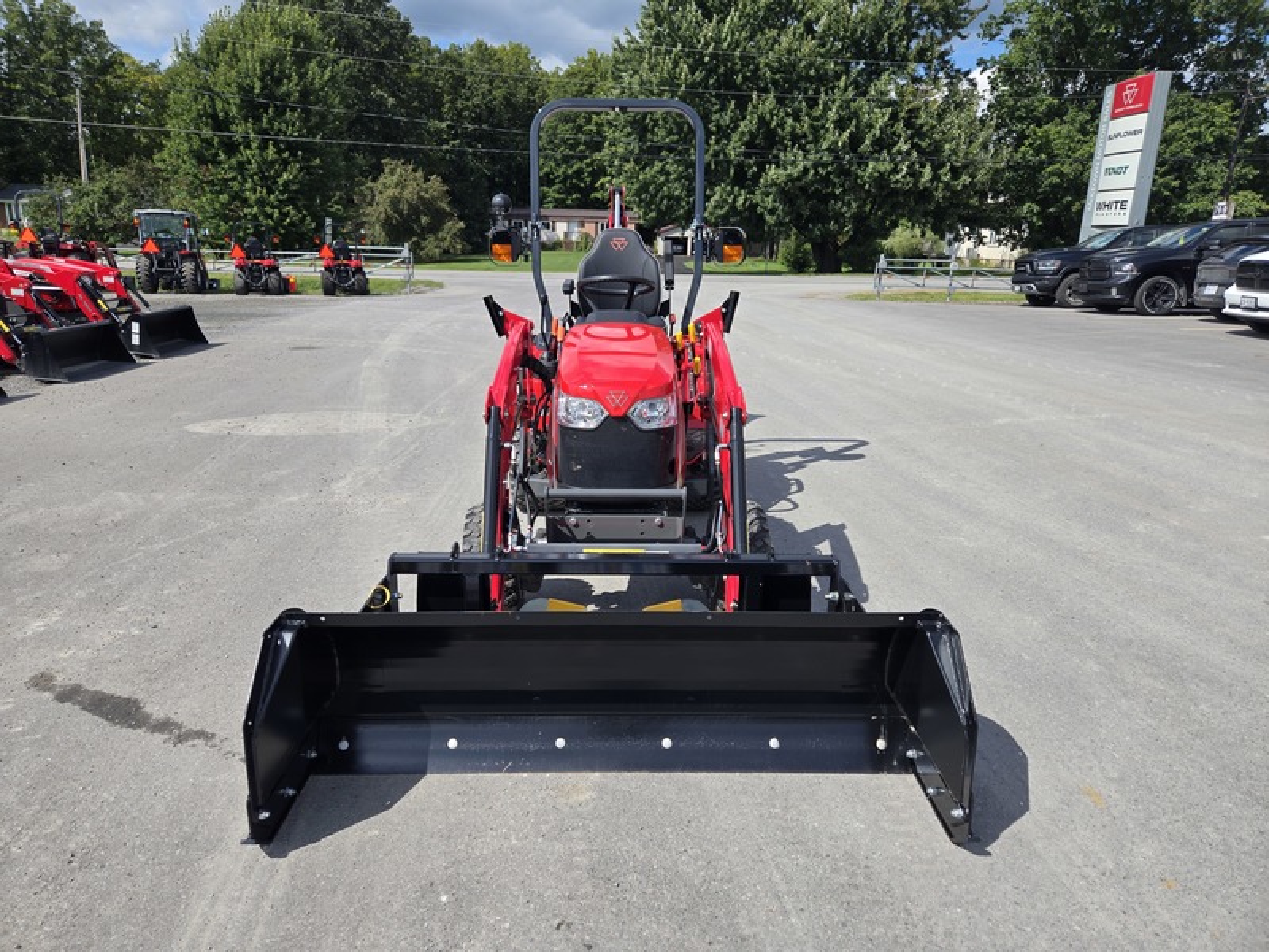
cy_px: 476
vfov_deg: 58.9
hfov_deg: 73.9
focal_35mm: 23
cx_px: 634
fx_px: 843
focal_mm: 5.4
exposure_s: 1/1742
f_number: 1.8
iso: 25
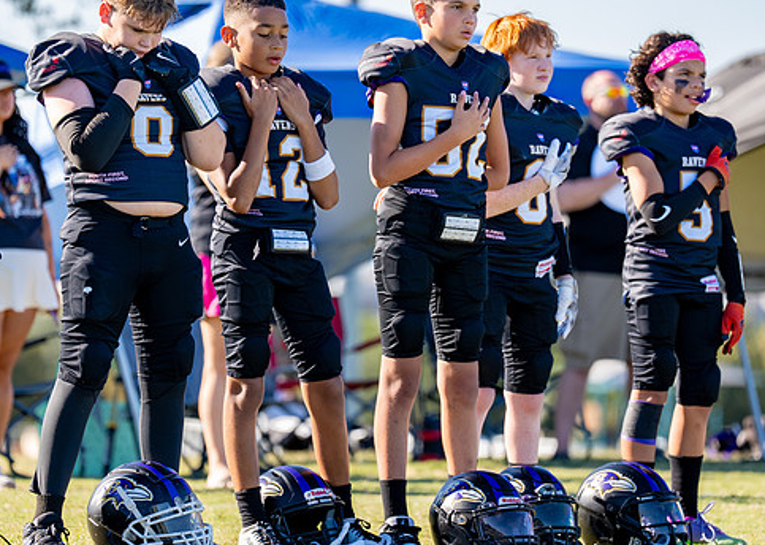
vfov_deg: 5.8
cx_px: 301
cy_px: 251
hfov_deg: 8.2
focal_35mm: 247
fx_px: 5361
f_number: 2.8
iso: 160
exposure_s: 1/1000
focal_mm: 160
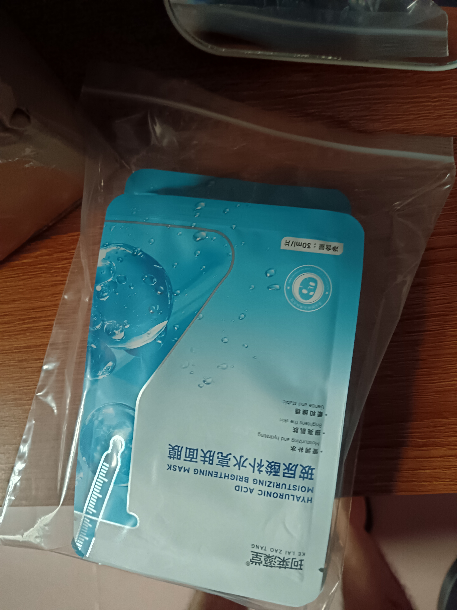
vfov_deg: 65.3
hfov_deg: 51.4
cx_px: 228
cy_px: 305
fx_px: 475
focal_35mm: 27
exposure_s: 1/25
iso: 1998
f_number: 1.9
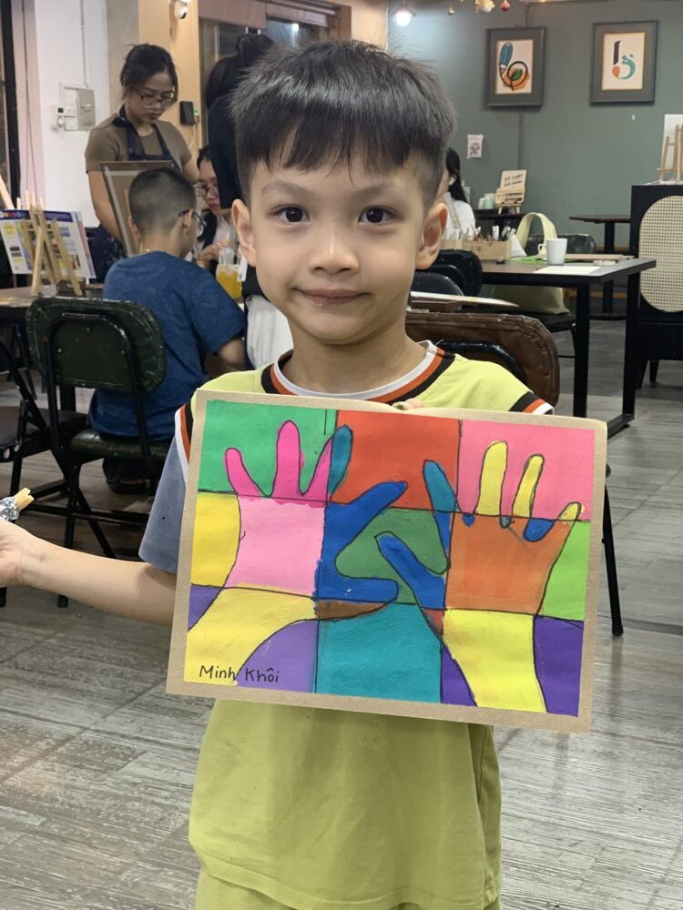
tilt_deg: -11.9
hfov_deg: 28.0
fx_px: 1368
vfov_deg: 36.8
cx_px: 342
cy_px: 455
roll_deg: +0.0
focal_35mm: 52
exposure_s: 1/50
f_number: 2.4
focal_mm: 6
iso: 100
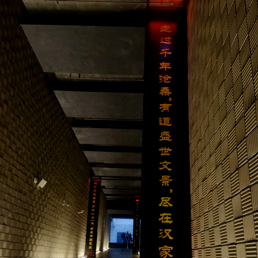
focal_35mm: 33
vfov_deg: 48.8
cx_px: 128
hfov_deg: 49.7
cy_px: 174
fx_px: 278
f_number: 1.9
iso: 711
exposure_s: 1/6.25
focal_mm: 6.67
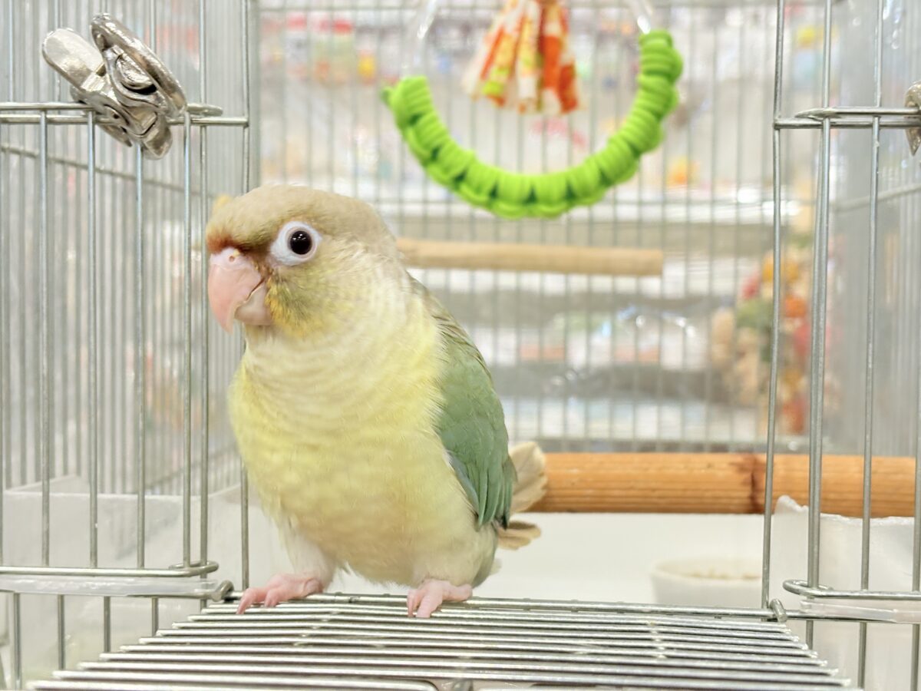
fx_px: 1384
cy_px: 346
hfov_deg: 36.8
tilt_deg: -3.0
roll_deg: -0.4
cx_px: 460
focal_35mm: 52
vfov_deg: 28.0
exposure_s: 1/100
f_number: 1.6
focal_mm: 5.96
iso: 125
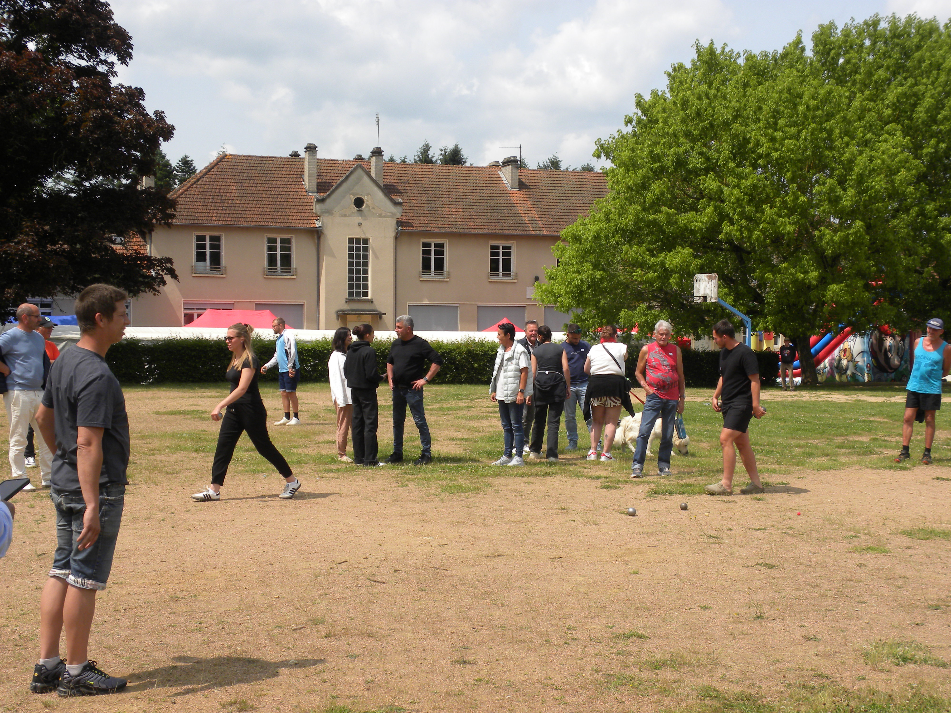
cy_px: 356
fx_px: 1429
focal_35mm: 52
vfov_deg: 28.0
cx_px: 476
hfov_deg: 36.8
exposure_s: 1/331
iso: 64
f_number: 5.6
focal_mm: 9.2
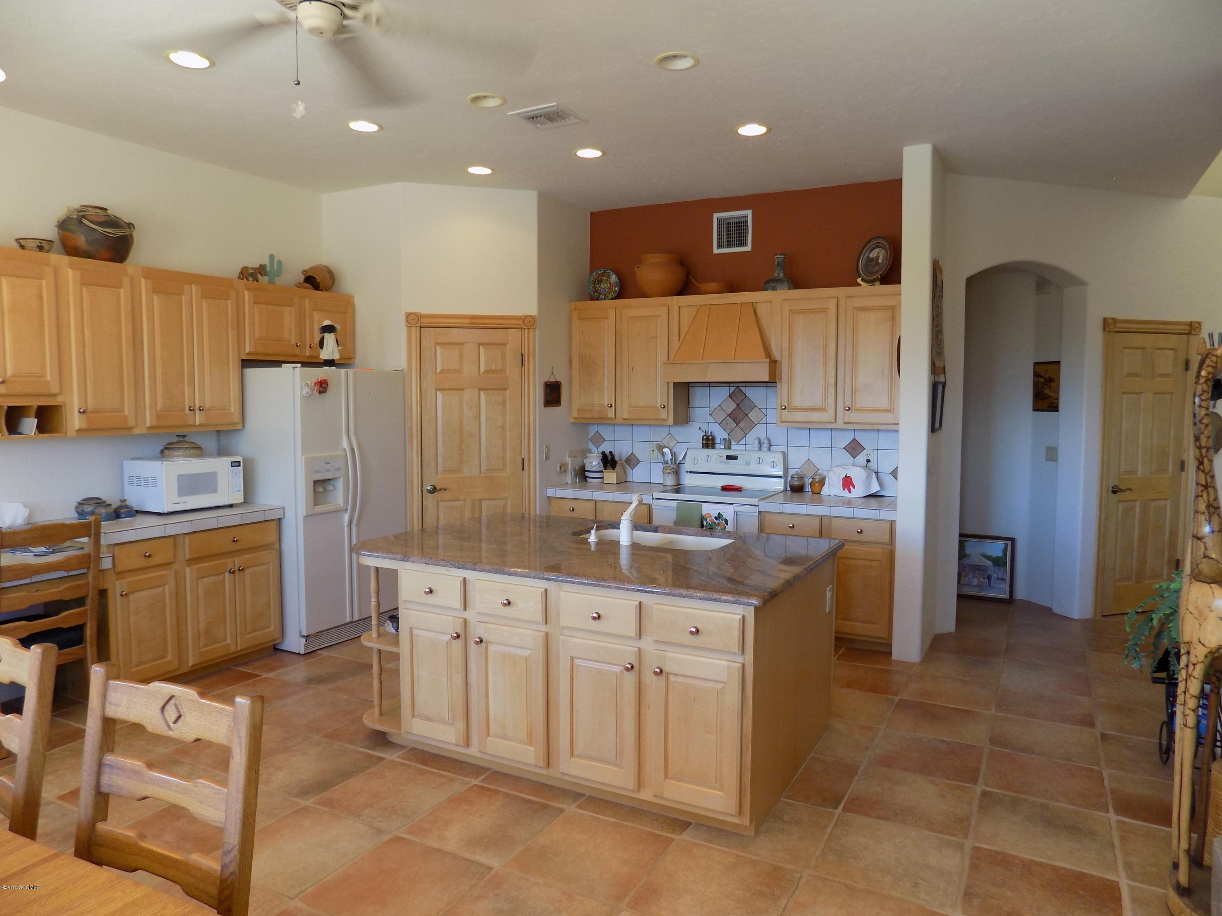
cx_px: 611
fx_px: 812
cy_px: 458
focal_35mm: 23
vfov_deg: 58.9
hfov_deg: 73.9
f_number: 3.1
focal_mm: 4
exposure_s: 1/30
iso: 100
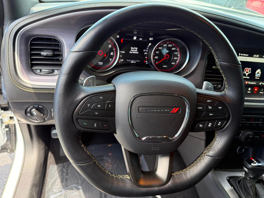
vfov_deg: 56.8
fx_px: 183
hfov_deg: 71.6
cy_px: 99
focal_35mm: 24
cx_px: 132
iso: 200
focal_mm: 6.76
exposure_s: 1/179
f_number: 1.78
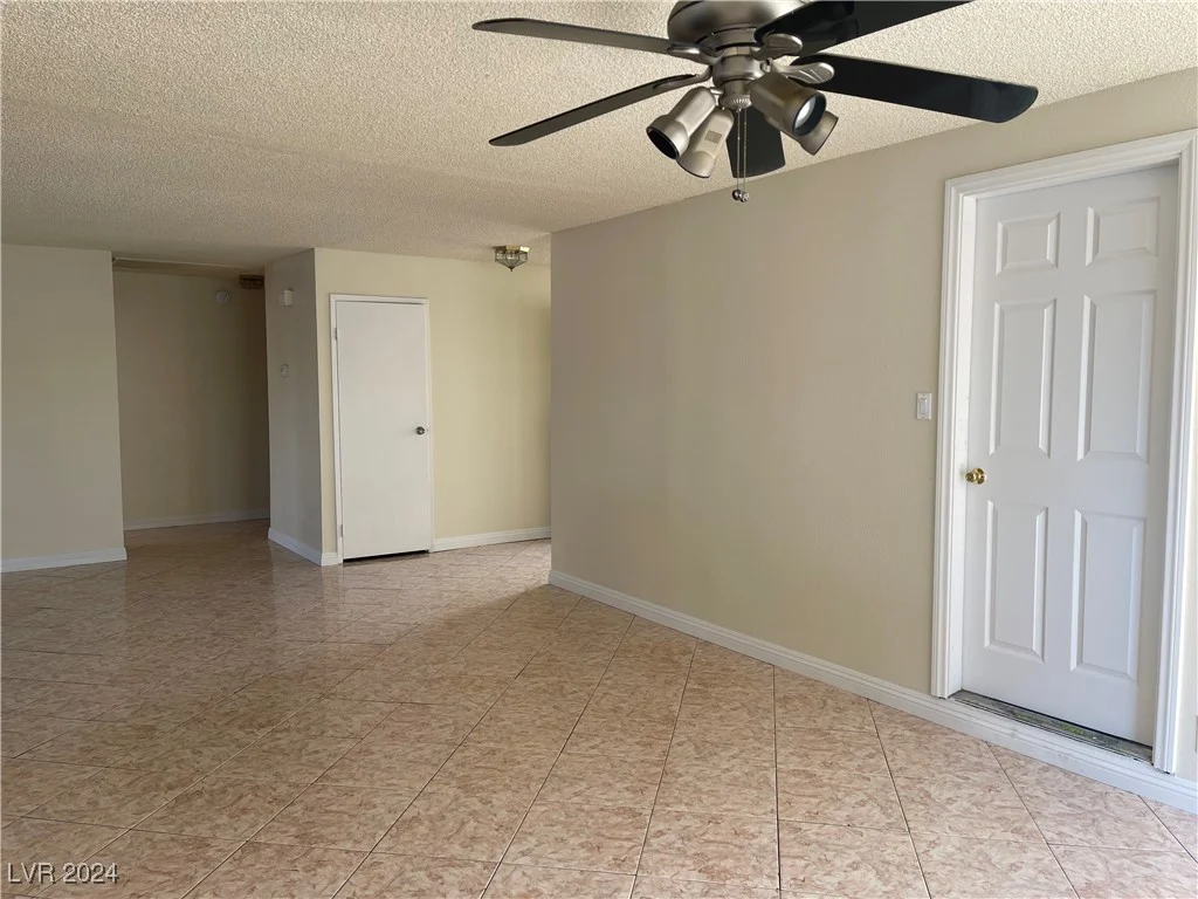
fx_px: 900
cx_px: 599
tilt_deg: -4.7
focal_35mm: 26
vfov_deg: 53.1
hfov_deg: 67.3
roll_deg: +0.3
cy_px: 450
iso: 32
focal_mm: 5.1
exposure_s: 1/131
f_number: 1.6
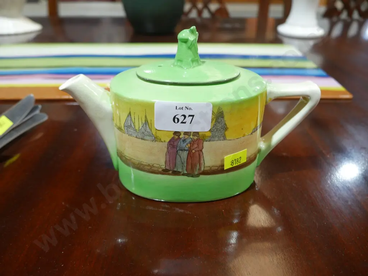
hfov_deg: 59.9
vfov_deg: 46.8
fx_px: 319
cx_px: 184
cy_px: 138
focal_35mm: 30
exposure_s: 1/60
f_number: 3.6
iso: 400
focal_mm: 15
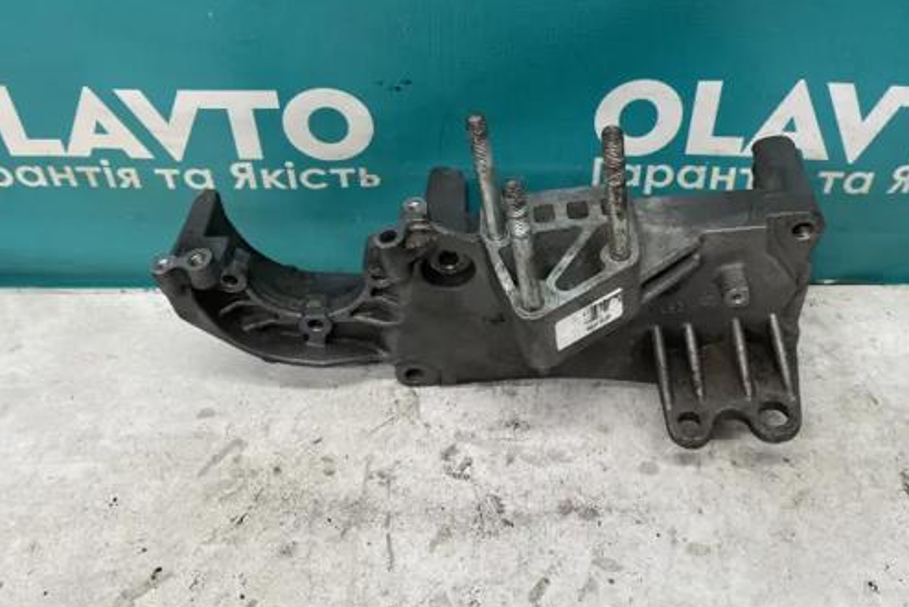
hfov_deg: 54.4
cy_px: 219
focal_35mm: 35
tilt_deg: -39.7
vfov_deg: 37.6
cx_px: 486
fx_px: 884
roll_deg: -0.2
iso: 125
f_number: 1.8
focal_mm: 4.25
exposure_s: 1/100
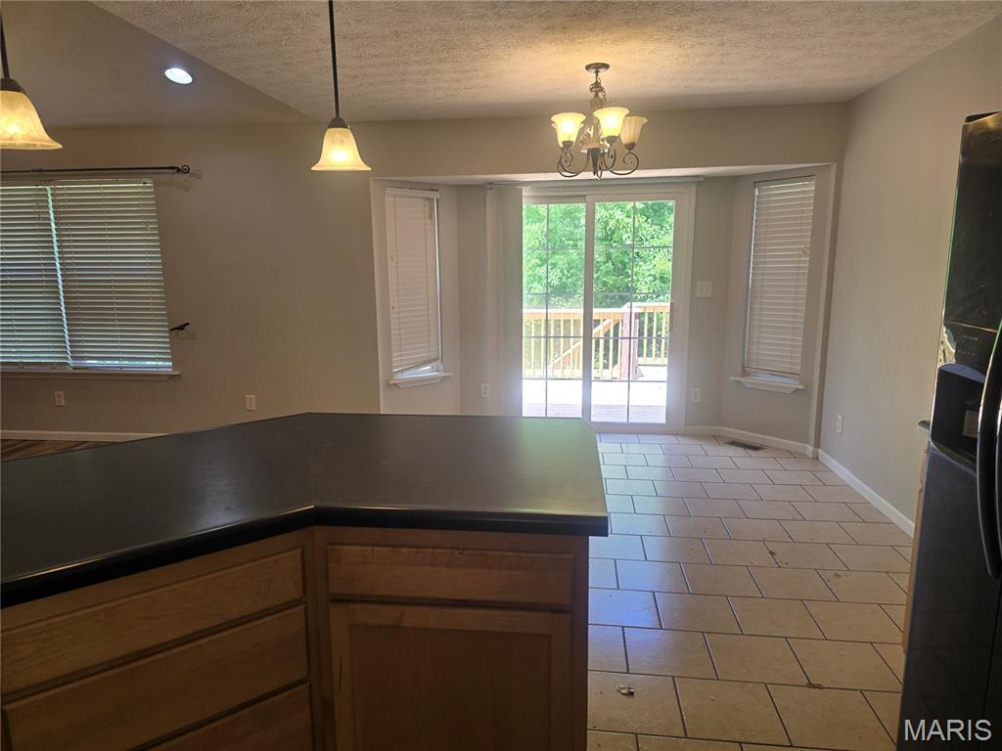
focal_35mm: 23
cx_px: 501
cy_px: 376
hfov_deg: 73.9
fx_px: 666
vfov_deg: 58.9
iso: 25
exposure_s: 1/120
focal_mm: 6.3
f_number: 1.7
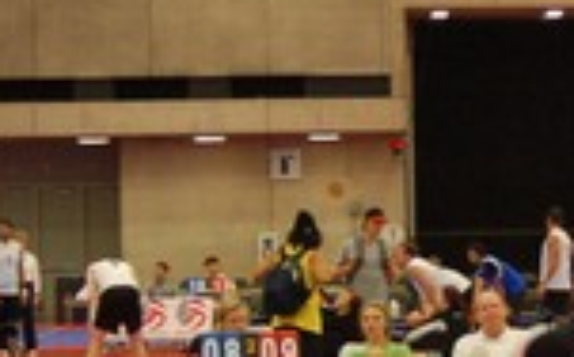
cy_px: 184
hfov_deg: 12.2
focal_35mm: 170
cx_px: 582
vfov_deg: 7.7
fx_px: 2656
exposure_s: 1/125
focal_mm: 28
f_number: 3.3
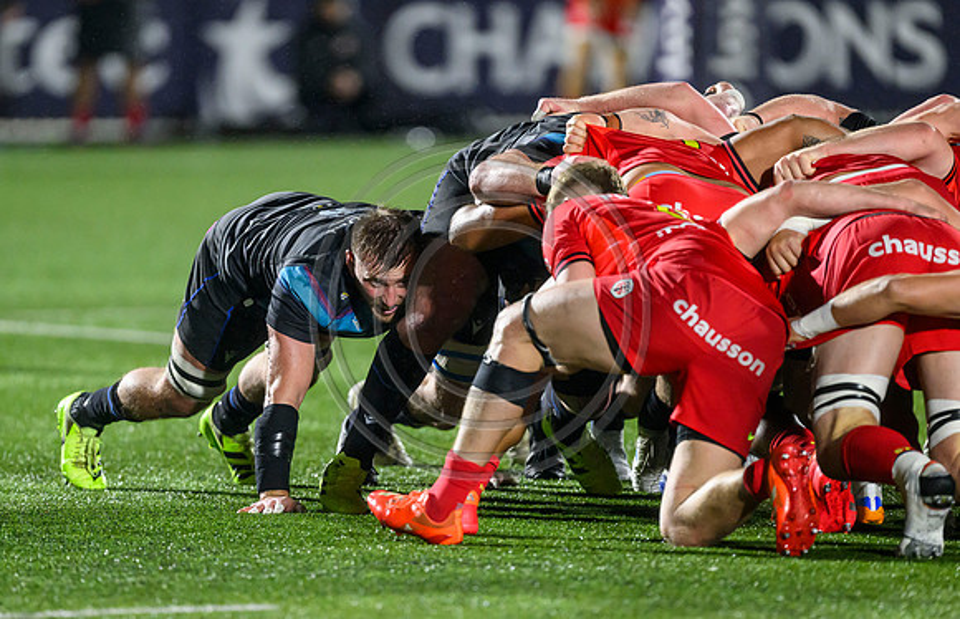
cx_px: 390
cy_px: 380
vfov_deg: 2.8
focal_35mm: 484
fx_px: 12787
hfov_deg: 4.3
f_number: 3.2
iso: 5000
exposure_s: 1/1600
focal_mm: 400
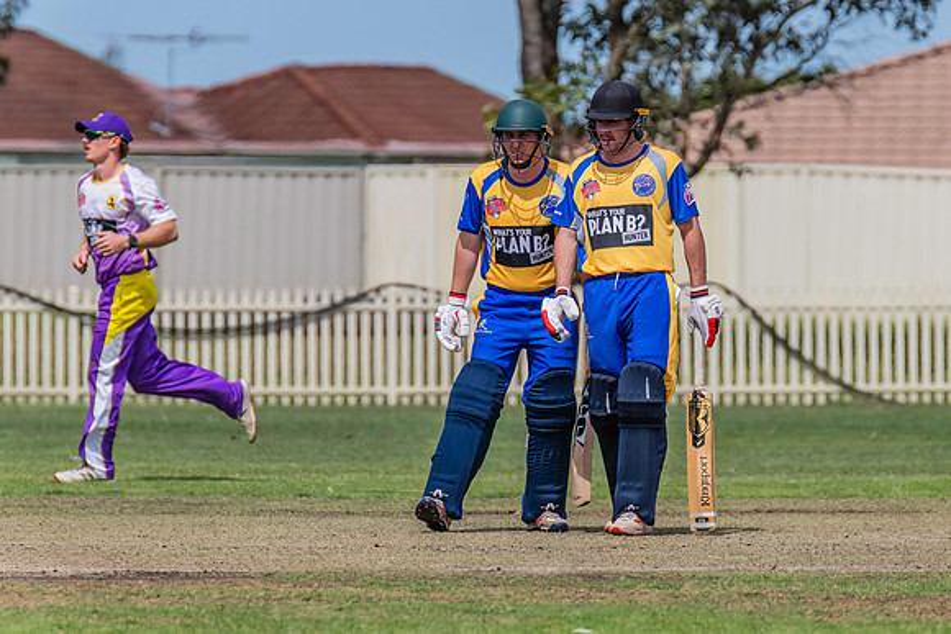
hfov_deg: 3.6
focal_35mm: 572
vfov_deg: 2.4
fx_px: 15104
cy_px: 317
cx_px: 533
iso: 800
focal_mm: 500
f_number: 9
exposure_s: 1/2500
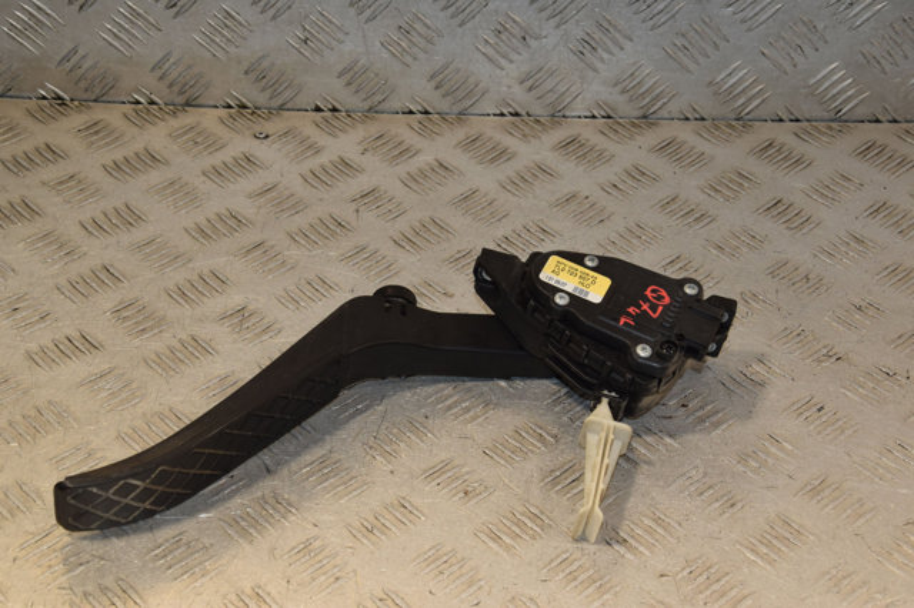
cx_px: 457
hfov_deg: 29.9
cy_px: 304
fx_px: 1713
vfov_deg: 20.1
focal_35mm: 68
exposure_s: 1/200
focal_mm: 45
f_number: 9
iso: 800
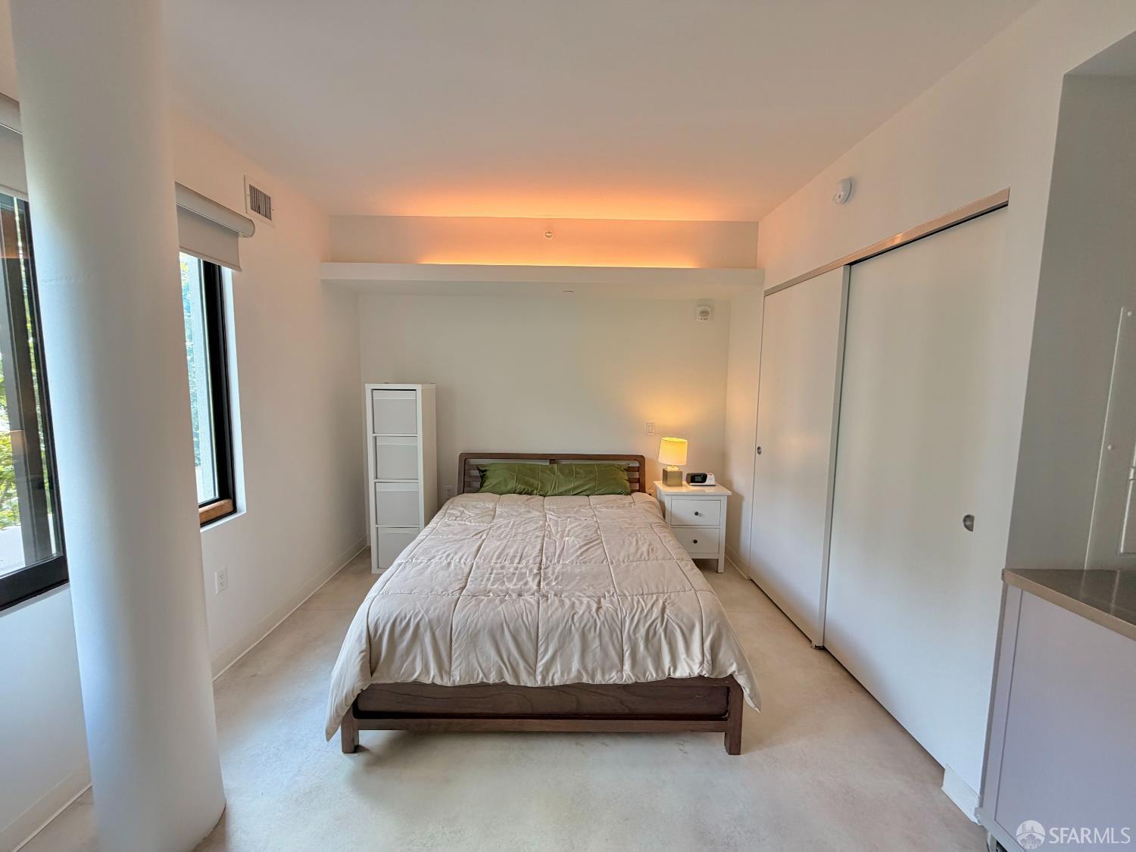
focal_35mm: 14
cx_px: 568
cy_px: 426
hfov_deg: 102.1
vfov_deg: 85.7
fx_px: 459
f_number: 2.2
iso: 125
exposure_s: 1/120
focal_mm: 2.22
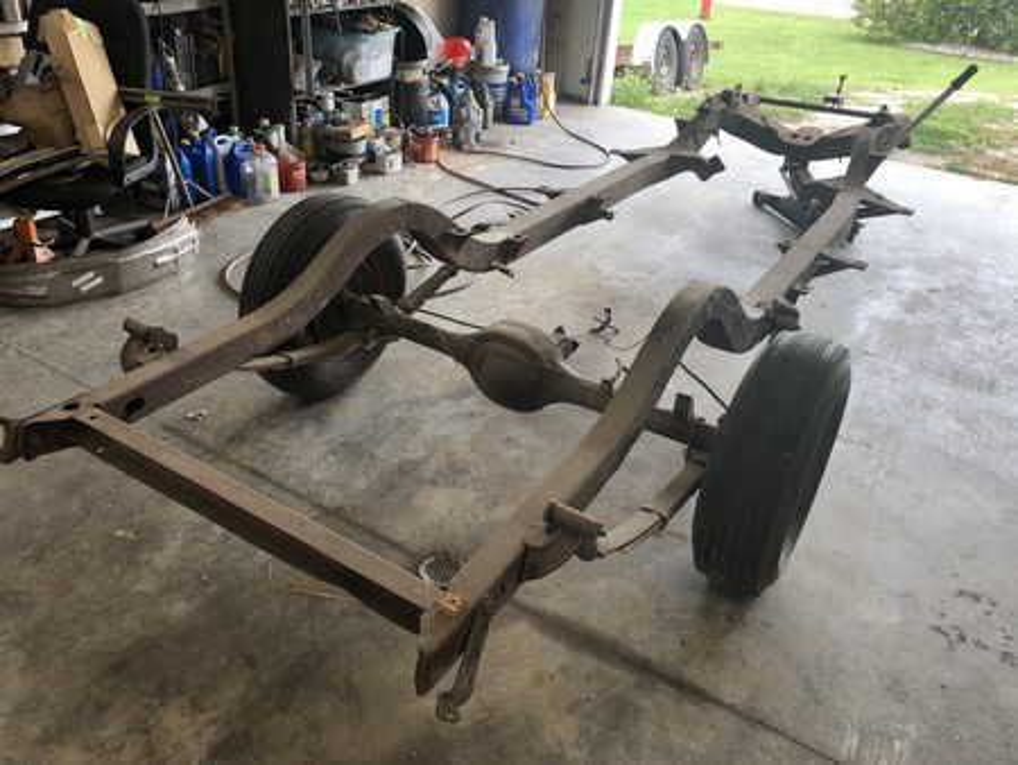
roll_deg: -4.4
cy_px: 382
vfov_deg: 49.8
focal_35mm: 28
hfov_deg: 63.4
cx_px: 509
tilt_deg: -31.2
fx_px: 824
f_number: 1.8
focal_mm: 4
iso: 50
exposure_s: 1/120
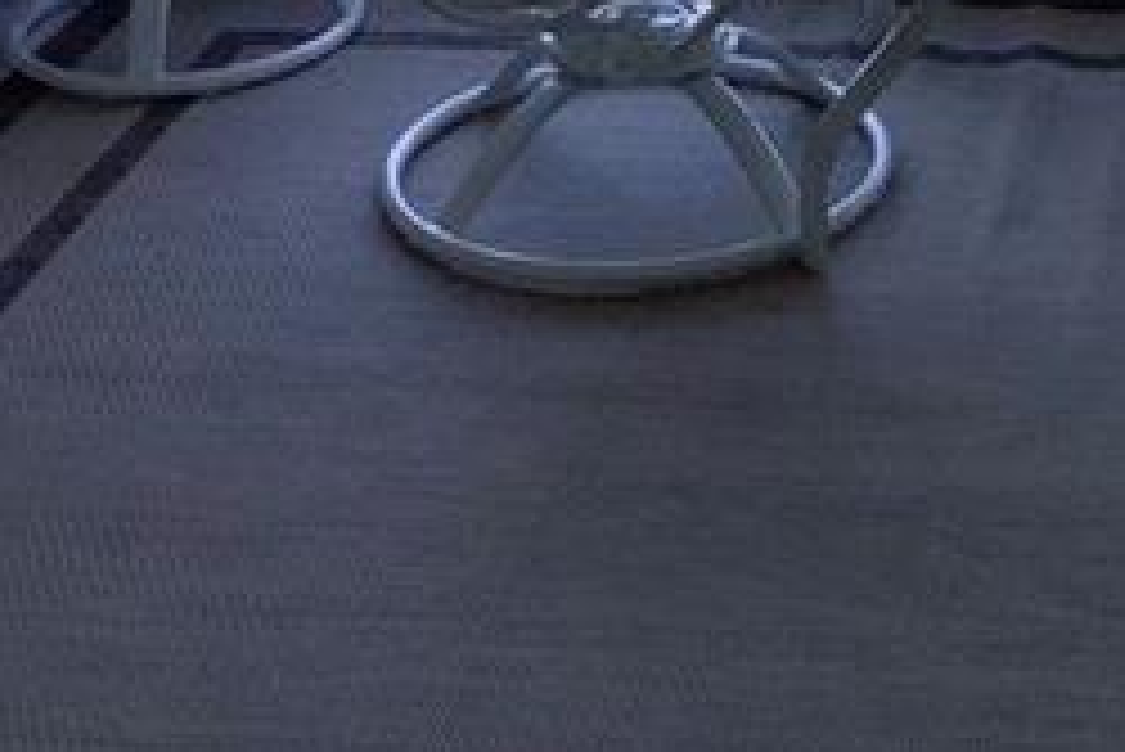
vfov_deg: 12.3
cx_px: 1071
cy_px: -738
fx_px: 3095
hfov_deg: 20.1
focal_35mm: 99
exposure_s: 1/212
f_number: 2.4
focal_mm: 3.3
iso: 25
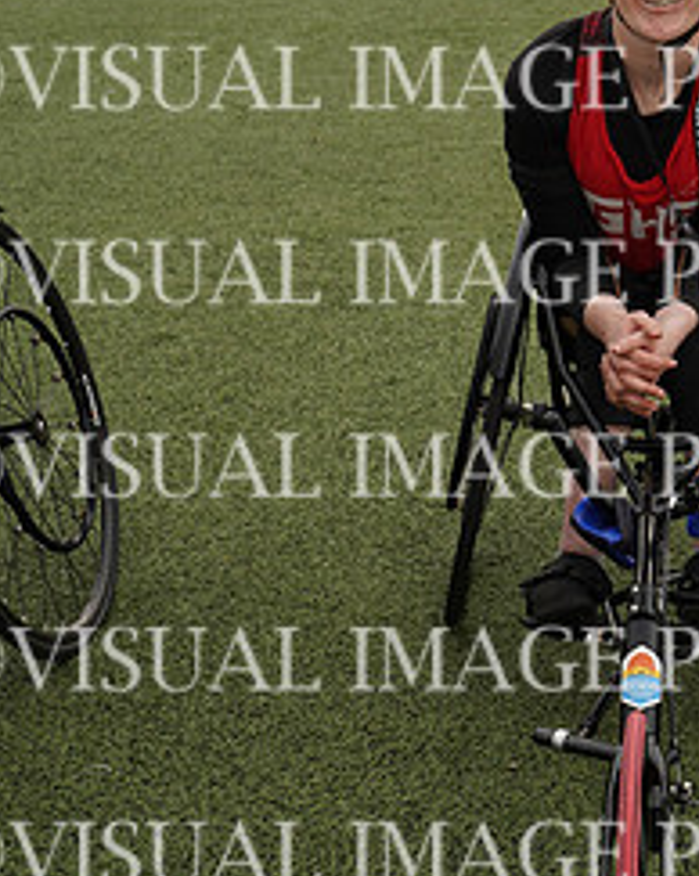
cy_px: 562
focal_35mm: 74
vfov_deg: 25.6
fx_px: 1916
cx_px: 632
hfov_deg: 20.3
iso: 100
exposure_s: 1/125
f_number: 8
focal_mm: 33
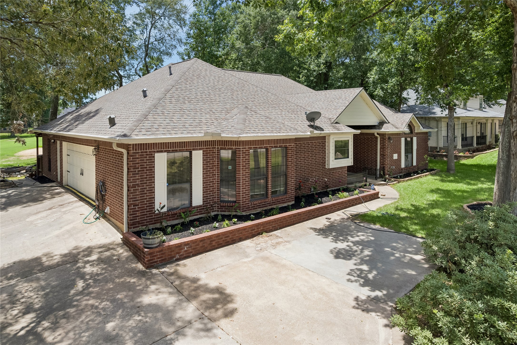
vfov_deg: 57.2
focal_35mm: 22
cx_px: 258
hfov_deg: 78.6
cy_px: 172
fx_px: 316
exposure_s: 1/800
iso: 110
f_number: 2.8
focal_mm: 8.4
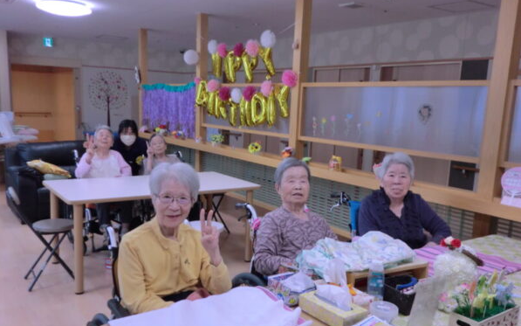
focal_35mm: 33
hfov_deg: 58.1
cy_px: 185
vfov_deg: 38.2
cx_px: 260
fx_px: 469
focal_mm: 5.64
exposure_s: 1/60
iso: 125
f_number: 2.9
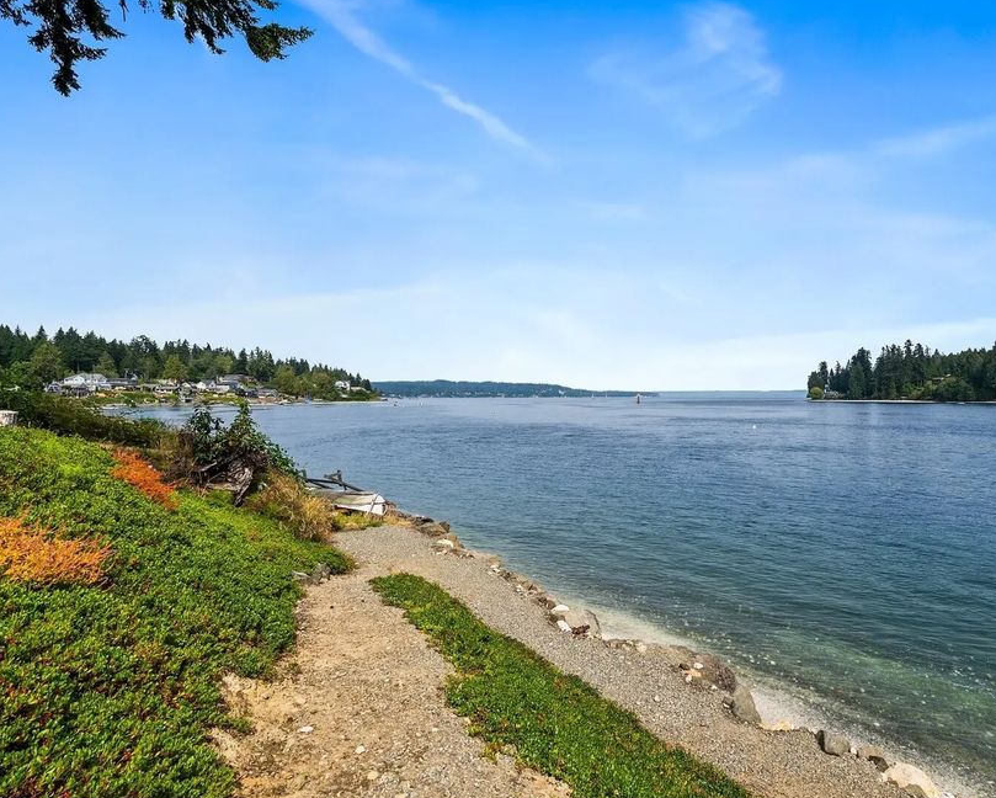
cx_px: 587
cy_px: 405
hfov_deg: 82.5
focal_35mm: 19
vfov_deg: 70.9
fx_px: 560
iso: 500
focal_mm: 16
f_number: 8
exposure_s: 1/320
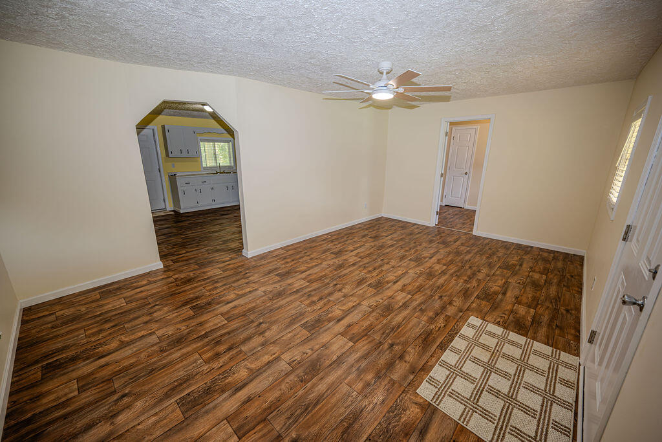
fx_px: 257
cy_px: 221
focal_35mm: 14
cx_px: 331
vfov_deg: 81.2
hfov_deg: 104.2
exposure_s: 1/200
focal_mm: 14
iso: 1000
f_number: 4
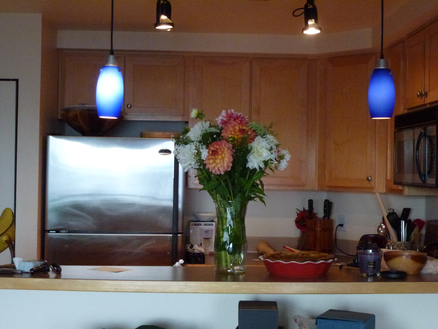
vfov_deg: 28.0
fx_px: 658
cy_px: 164
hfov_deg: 36.8
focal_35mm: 52
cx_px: 219
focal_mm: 9.4
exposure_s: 1/50
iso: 800
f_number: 4.3
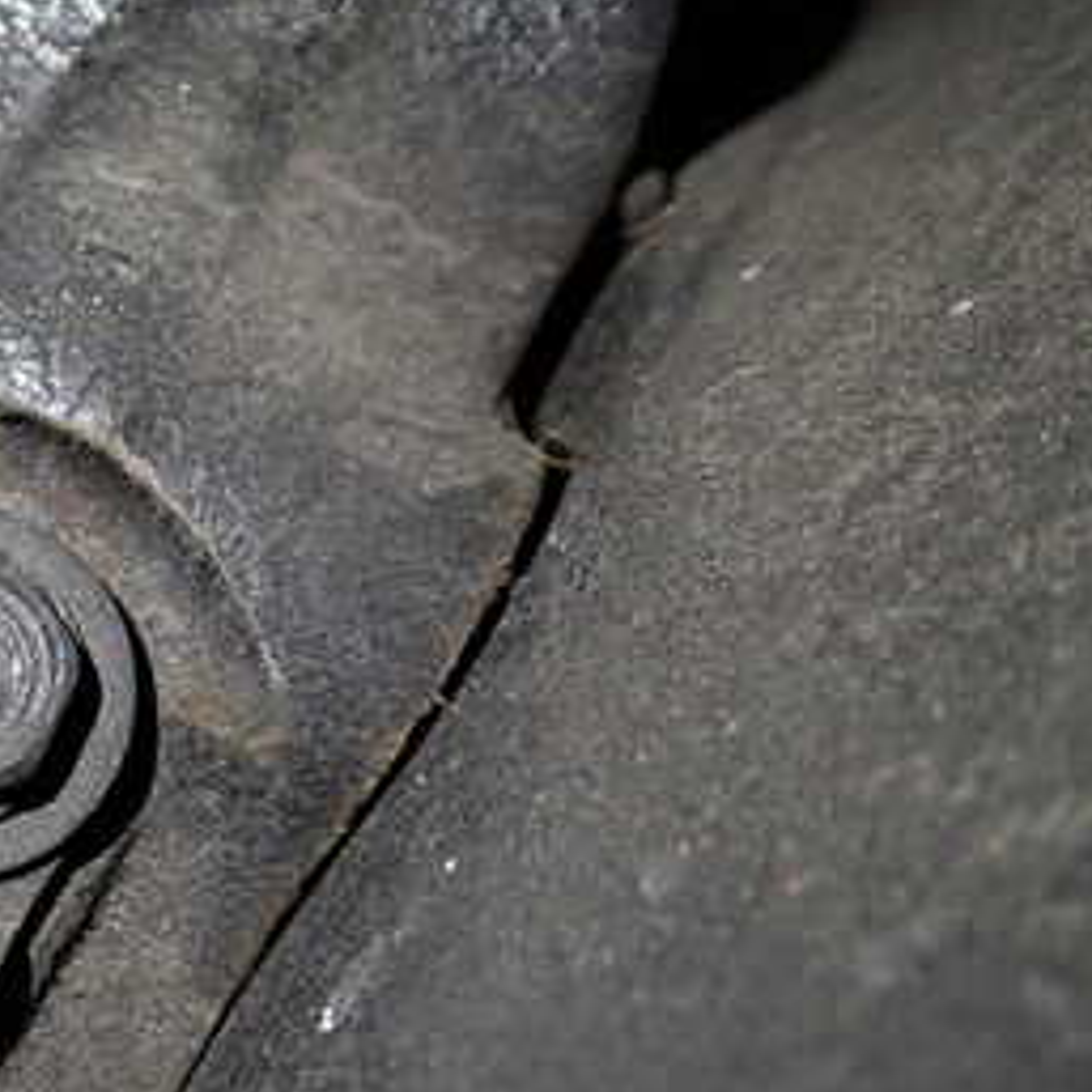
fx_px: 2213
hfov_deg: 26.5
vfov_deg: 27.6
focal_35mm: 62
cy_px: 697
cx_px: 38
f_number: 2.3
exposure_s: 1/30
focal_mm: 5.4
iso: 200
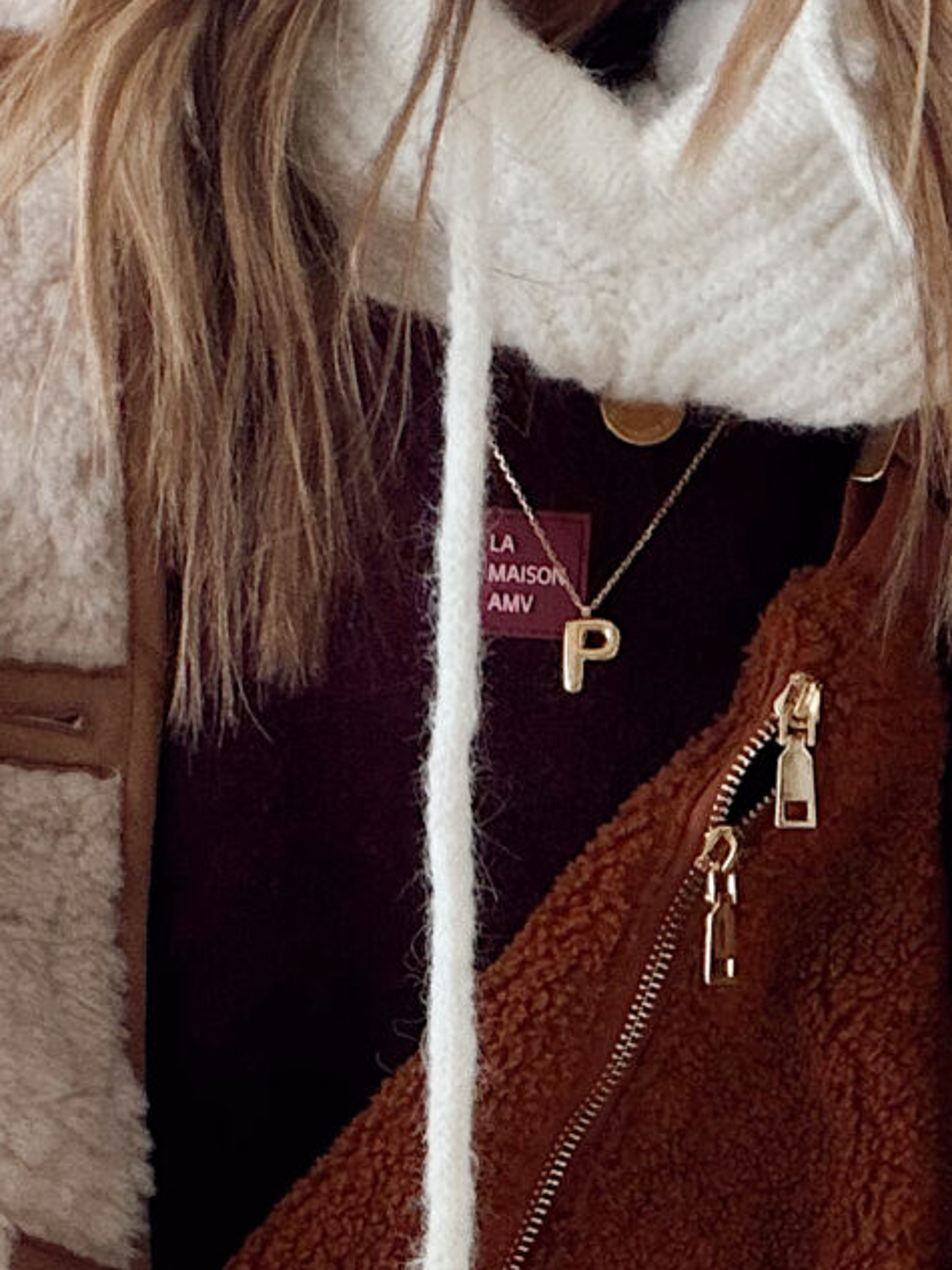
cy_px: 1326
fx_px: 3336
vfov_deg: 20.7
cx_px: 557
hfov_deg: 16.2
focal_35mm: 91
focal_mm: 2.71
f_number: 1.9
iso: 125
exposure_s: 1/60
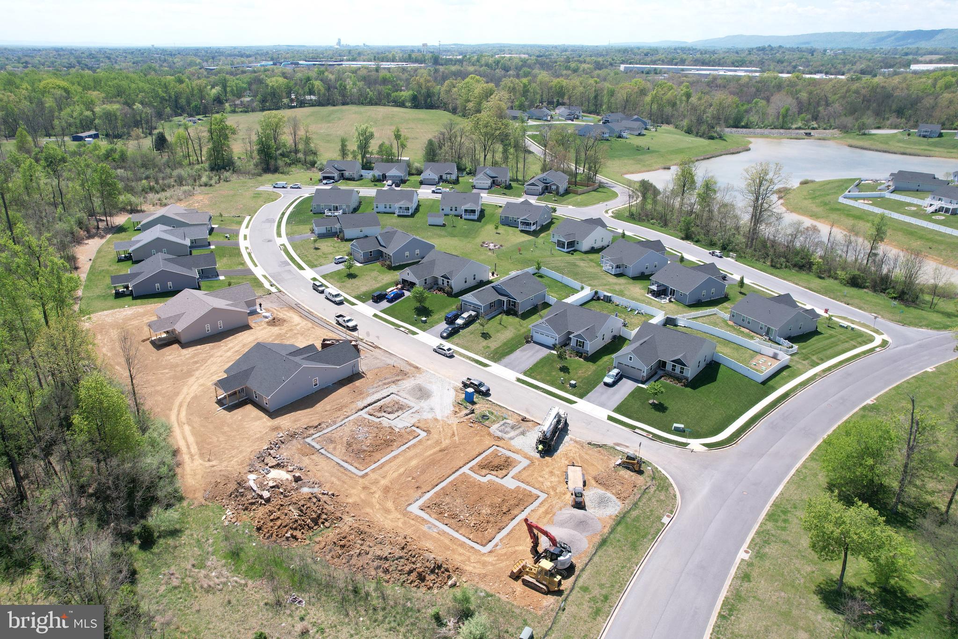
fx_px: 585
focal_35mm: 22
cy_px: 320
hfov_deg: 78.6
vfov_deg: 57.2
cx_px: 479
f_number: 2.8
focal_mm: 8.38
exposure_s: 1/2000
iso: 200
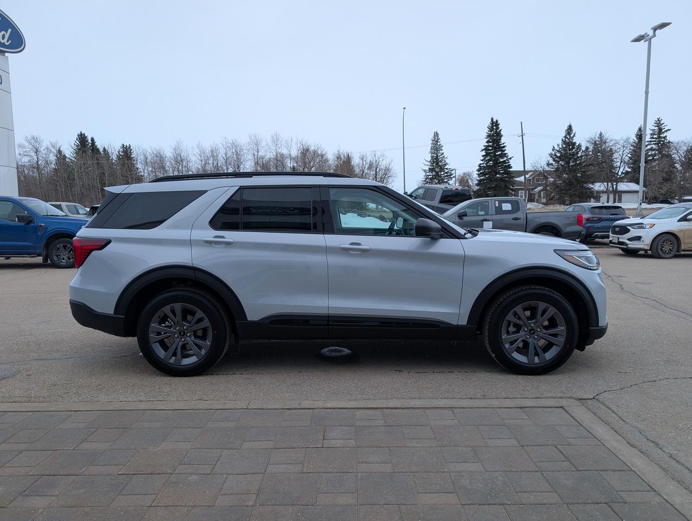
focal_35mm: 24
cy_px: 260
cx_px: 346
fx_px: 480
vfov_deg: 56.9
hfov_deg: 71.5
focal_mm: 6.9
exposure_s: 1/1312
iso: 23
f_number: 1.68
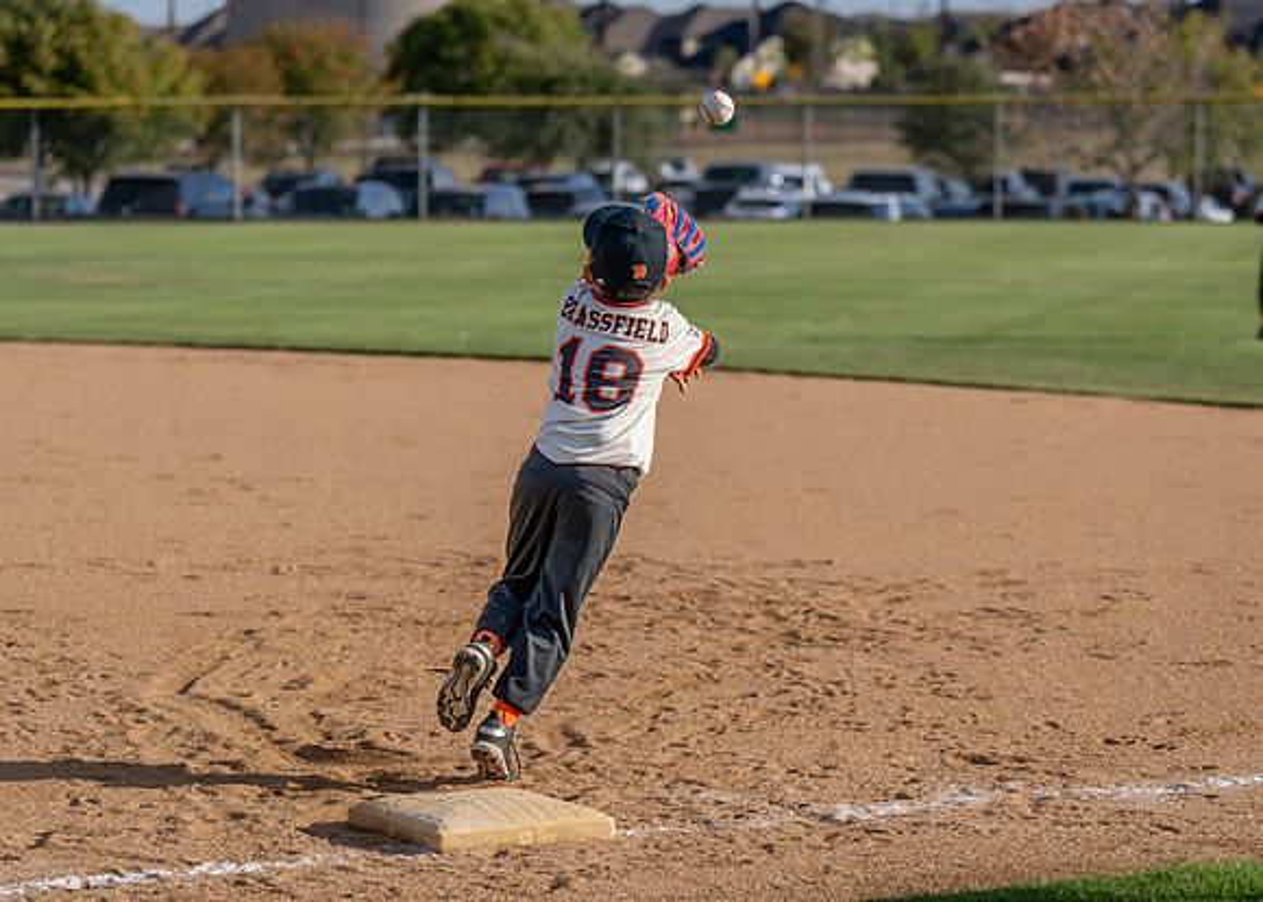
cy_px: 623
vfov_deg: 12.2
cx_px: 701
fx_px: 4224
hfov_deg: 17.0
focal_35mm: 118
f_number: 2.8
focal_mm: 75
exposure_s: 1/2000
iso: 100
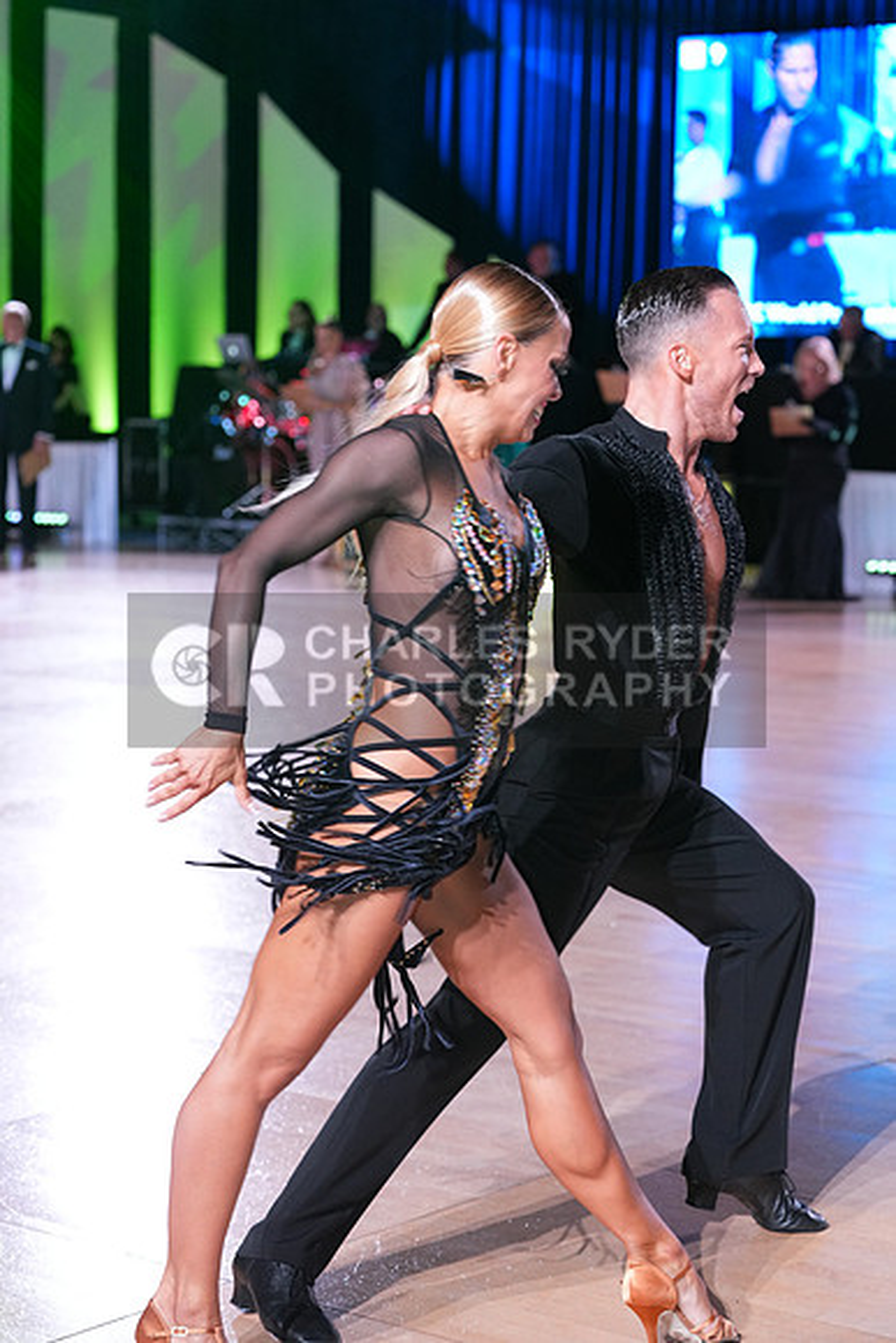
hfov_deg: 17.7
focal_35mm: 77
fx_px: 2873
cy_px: 672
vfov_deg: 26.3
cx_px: 448
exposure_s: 1/200
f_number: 4.5
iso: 2500
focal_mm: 77
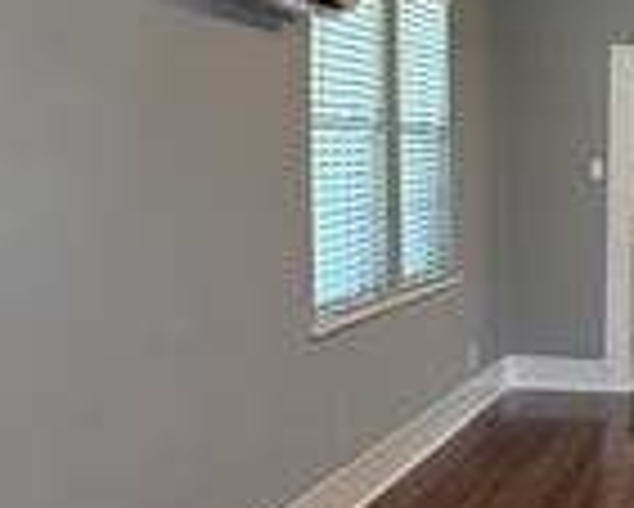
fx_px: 1164
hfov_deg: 26.6
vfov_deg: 24.5
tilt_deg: -0.9
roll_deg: -1.6
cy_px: 175
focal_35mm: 62
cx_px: 787
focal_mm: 2.22
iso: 320
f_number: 2.2
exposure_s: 1/60
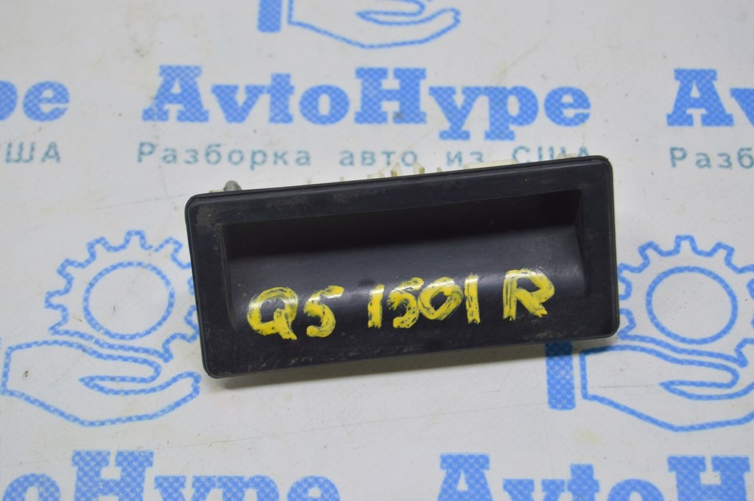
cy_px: 250
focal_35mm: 82
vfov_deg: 16.5
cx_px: 377
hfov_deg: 24.6
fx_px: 1726
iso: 400
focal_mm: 55
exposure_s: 1/20
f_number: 5.6
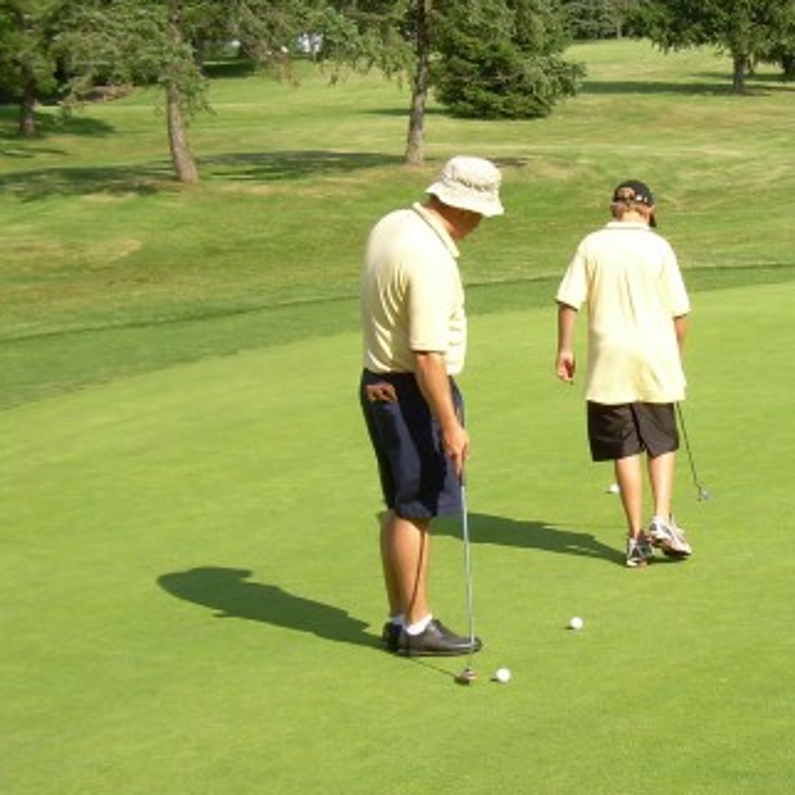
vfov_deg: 24.0
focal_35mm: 72
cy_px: 341
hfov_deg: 23.4
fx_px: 1871
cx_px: 716
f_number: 4.7
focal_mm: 6.7
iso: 50
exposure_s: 1/273
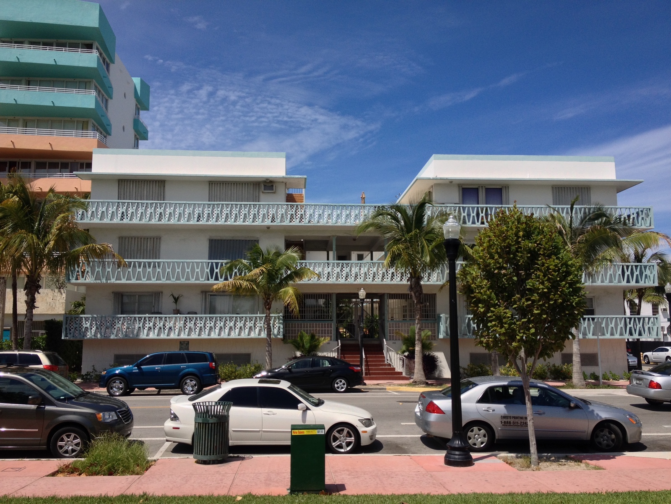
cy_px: 252
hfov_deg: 52.6
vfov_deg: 40.7
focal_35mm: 35
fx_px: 678
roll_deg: +0.7
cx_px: 336
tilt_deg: +5.1
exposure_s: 1/2304
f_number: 2.4
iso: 50
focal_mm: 4.28
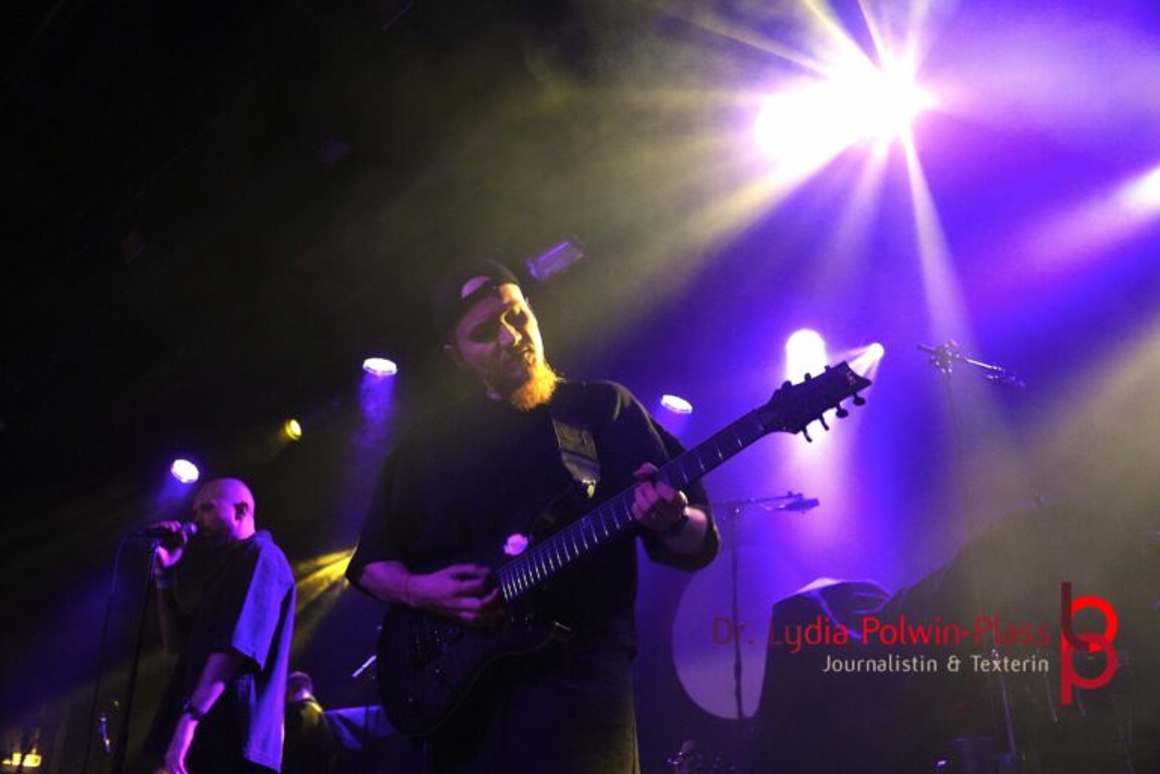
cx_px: 580
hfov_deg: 57.2
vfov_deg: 40.0
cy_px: 387
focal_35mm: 33
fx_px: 1063
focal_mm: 22
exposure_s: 1/160
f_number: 3.5
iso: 5000
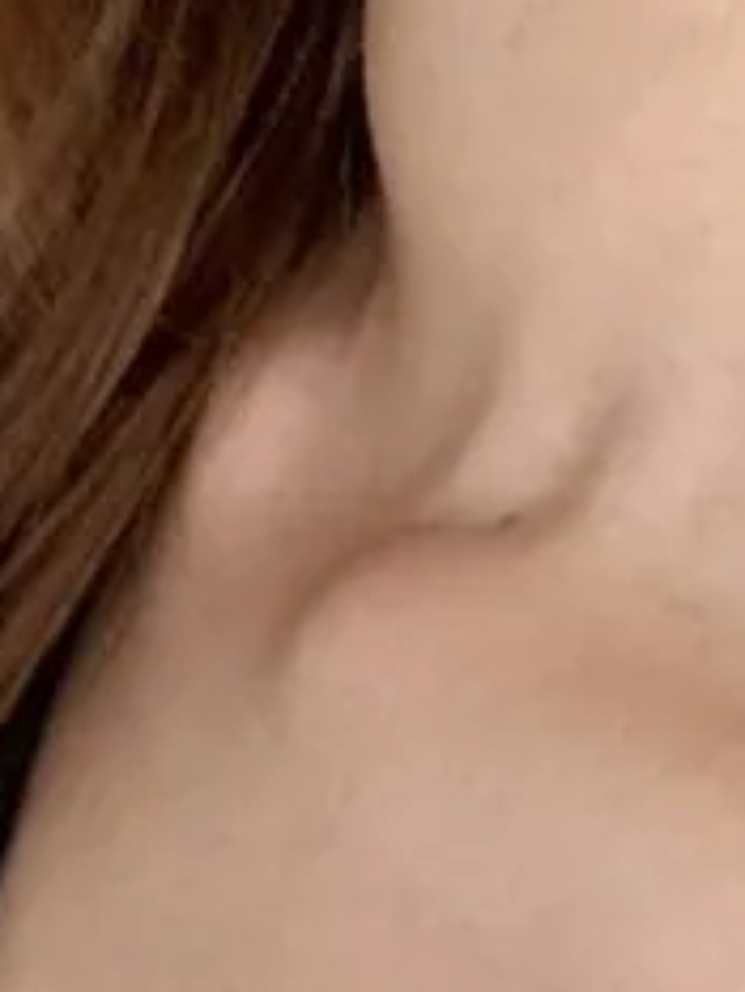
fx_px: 3784
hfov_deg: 11.2
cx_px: 549
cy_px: -945
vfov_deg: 13.1
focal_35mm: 132
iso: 40
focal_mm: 2.69
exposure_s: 1/121
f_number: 1.9
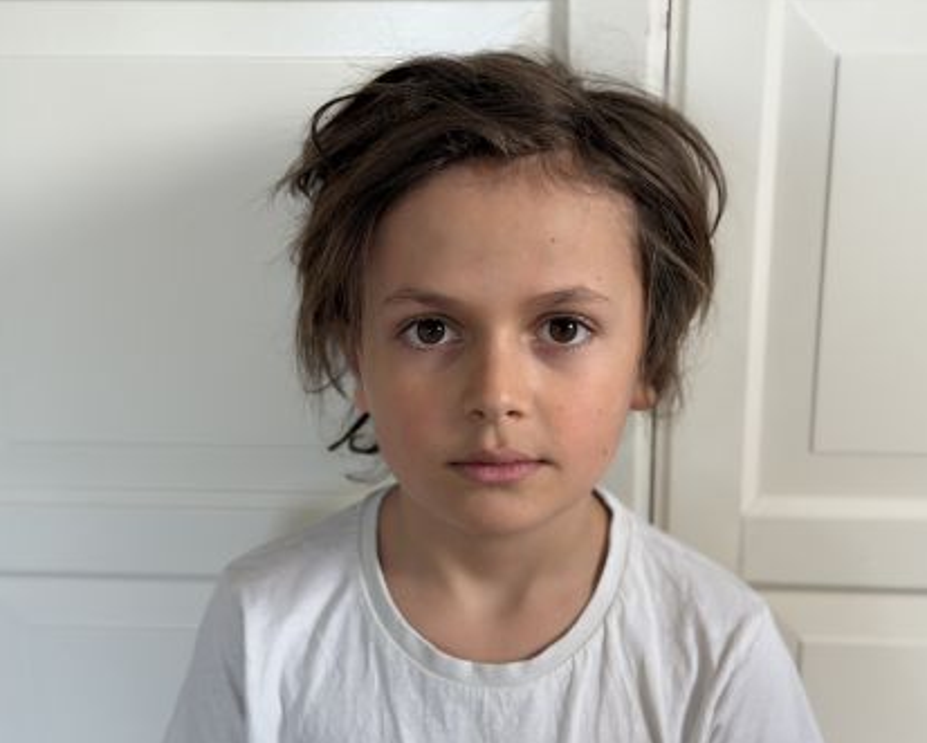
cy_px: 374
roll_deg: +0.4
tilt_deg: -15.5
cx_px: 449
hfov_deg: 36.6
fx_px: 1400
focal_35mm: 51
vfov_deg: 29.7
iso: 100
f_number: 1.78
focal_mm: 6.76
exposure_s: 1/78
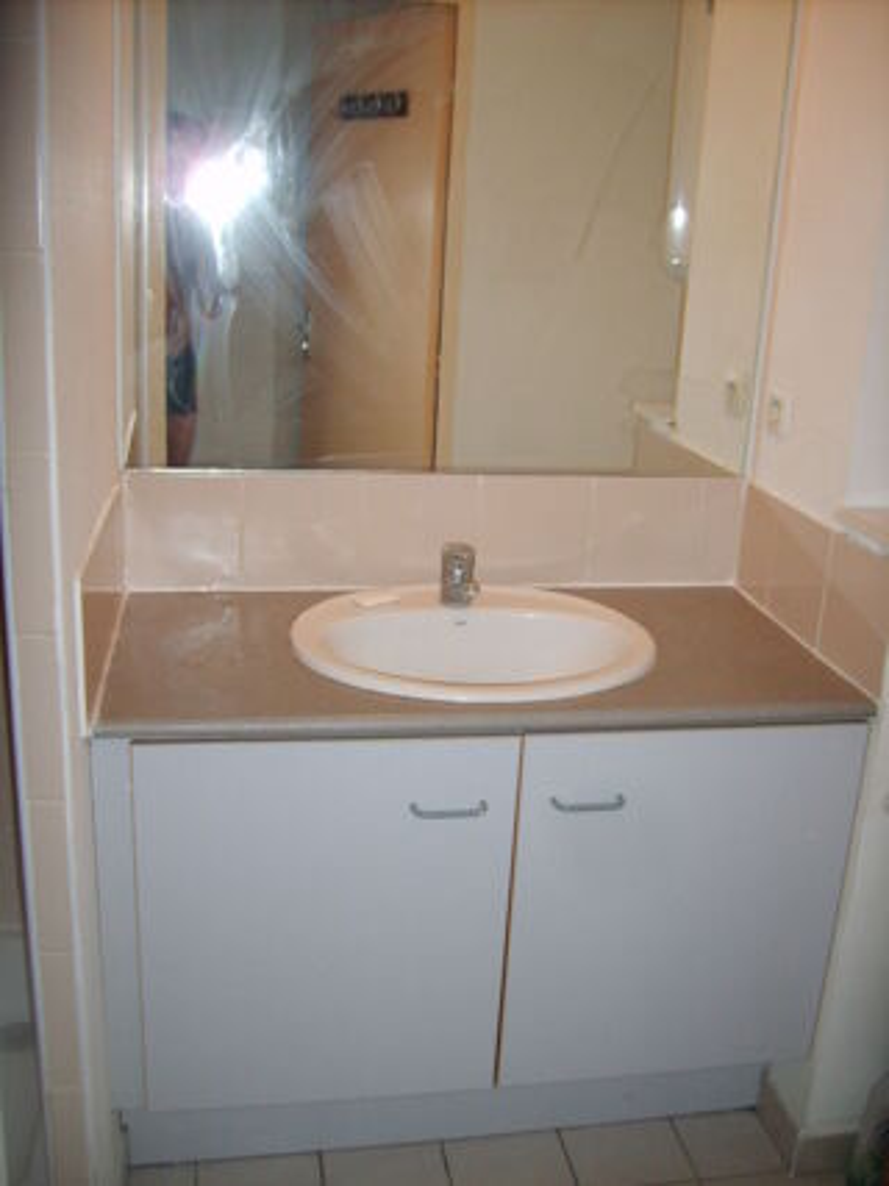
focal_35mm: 35
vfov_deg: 52.6
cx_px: 444
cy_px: 593
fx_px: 1199
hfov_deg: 40.7
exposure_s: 1/45
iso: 100
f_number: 2.8
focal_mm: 5.8
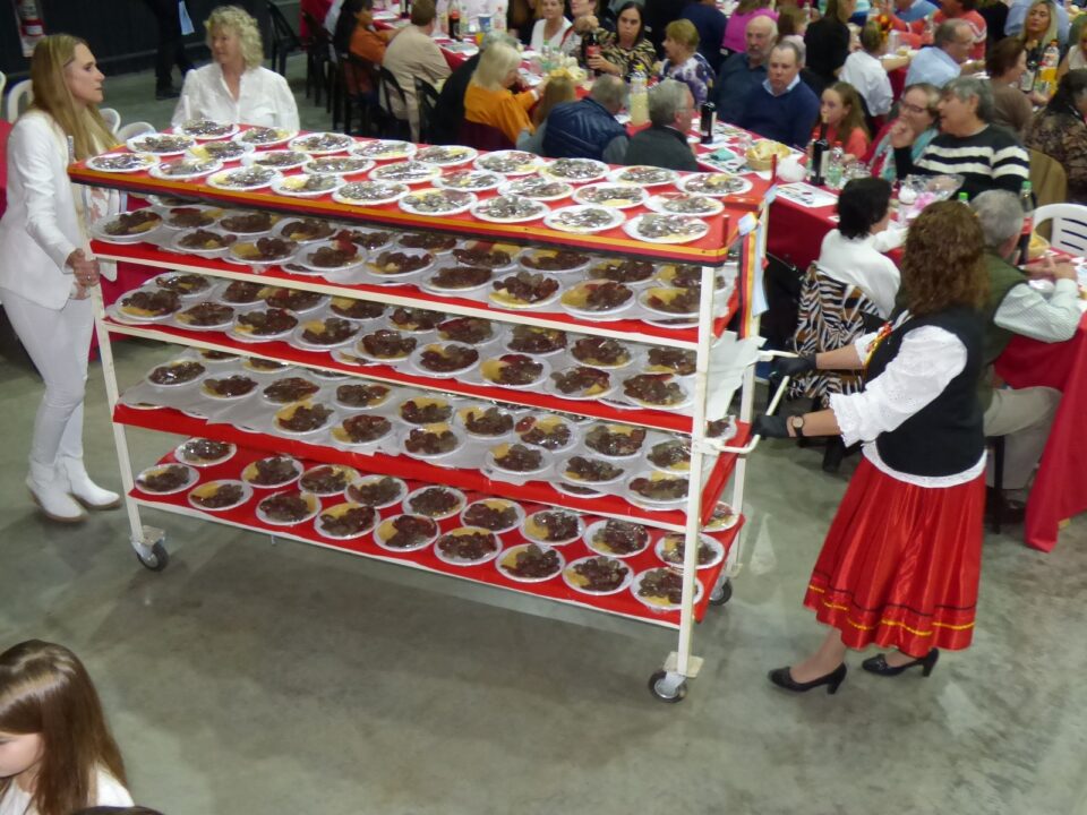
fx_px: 1225
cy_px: 408
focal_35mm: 39
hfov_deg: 47.9
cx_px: 544
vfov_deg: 36.8
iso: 800
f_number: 3.5
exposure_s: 1/60
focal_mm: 6.8
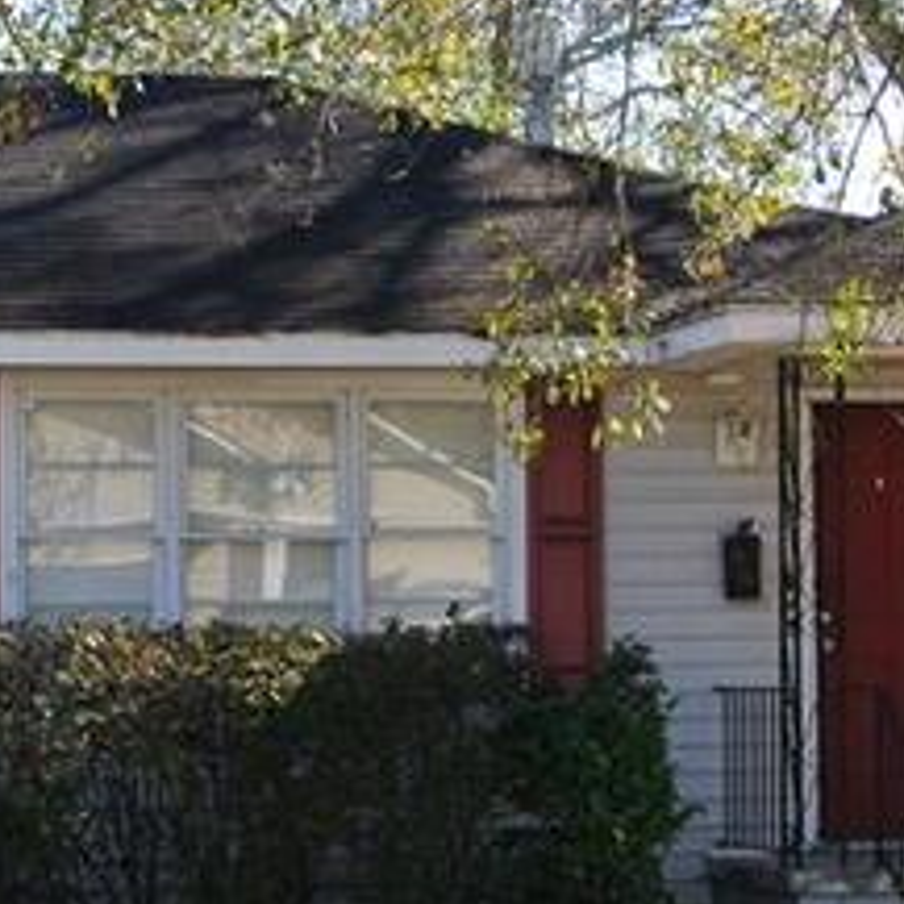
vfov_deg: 13.2
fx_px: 3900
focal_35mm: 132
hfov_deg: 13.1
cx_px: 46
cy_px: 596
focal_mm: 15.7
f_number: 8
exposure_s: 1/60
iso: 100
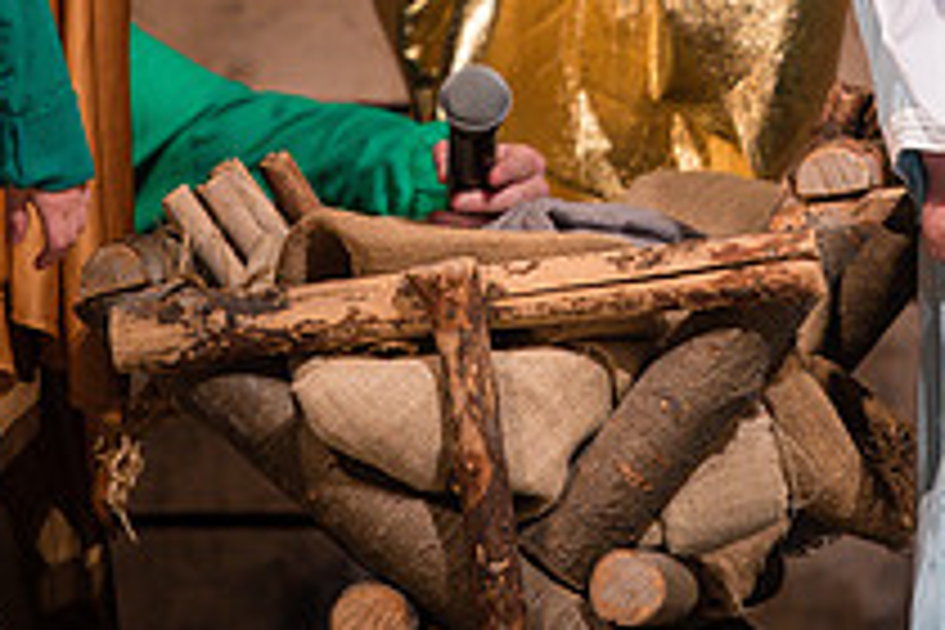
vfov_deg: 2.8
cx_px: 850
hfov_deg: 4.3
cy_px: -187
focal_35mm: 483
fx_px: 12678
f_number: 2.8
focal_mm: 175
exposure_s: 1/400
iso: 1600
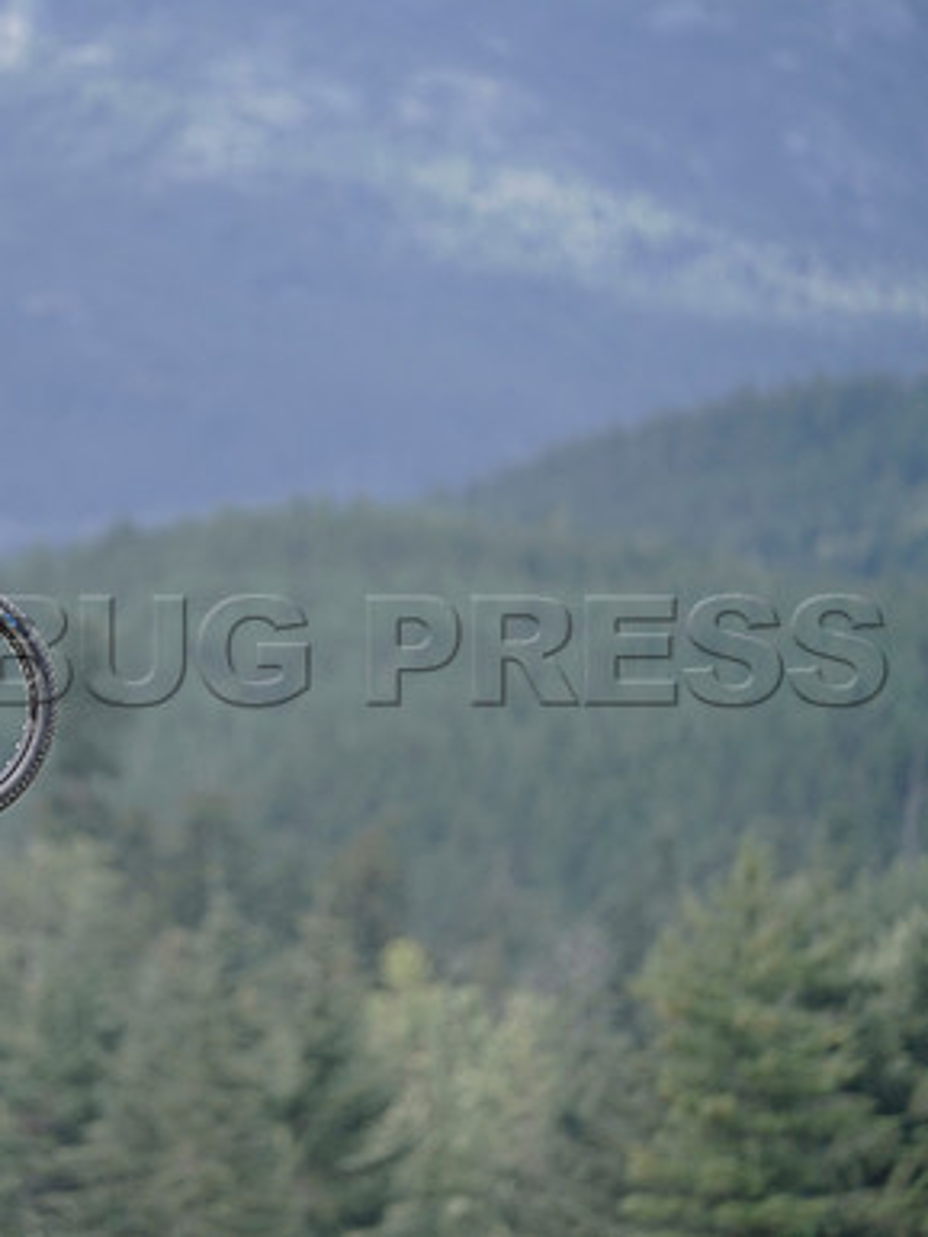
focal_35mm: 290
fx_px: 10360
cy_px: 618
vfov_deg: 6.8
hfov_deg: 5.1
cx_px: 135
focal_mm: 200
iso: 500
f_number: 2.8
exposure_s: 1/1600
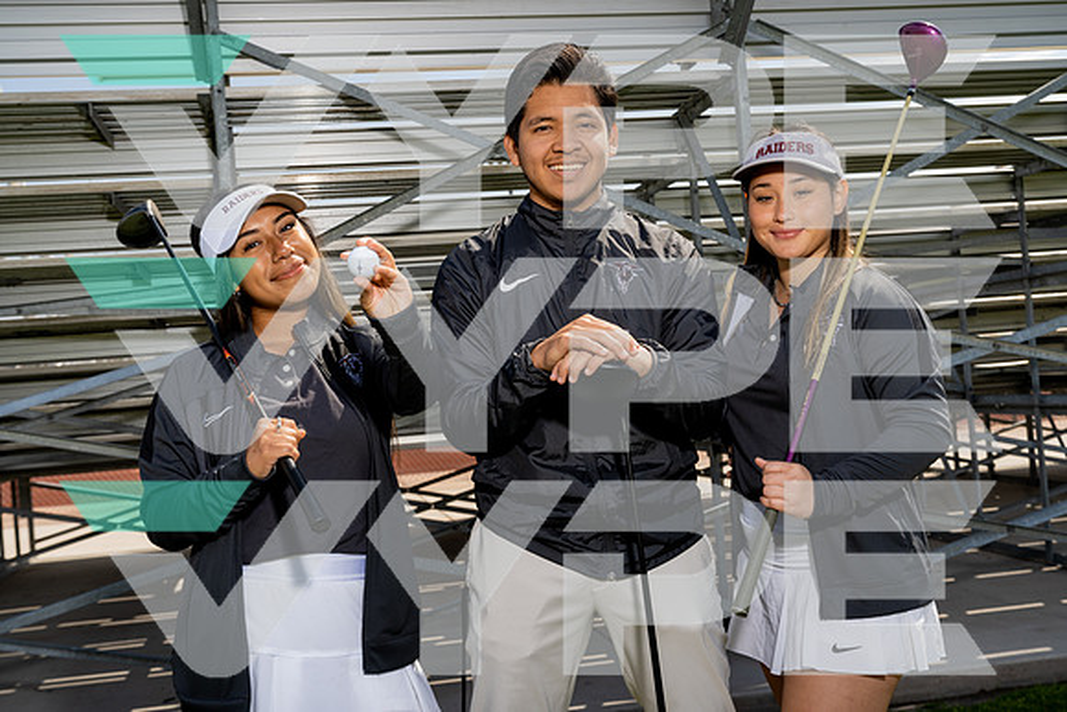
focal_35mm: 42
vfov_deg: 31.9
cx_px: 534
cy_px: 356
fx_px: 1245
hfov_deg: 46.4
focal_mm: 42
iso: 100
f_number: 8
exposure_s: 1/250
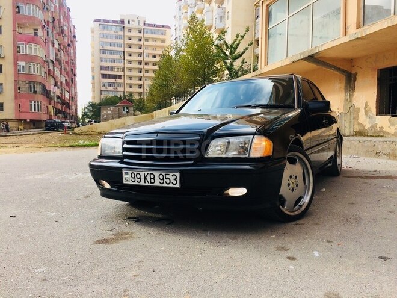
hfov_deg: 61.7
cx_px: 198
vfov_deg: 48.2
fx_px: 333
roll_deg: -0.4
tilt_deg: -3.7
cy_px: 149
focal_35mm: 29
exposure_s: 1/746
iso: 32
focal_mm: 4.15
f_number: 2.2
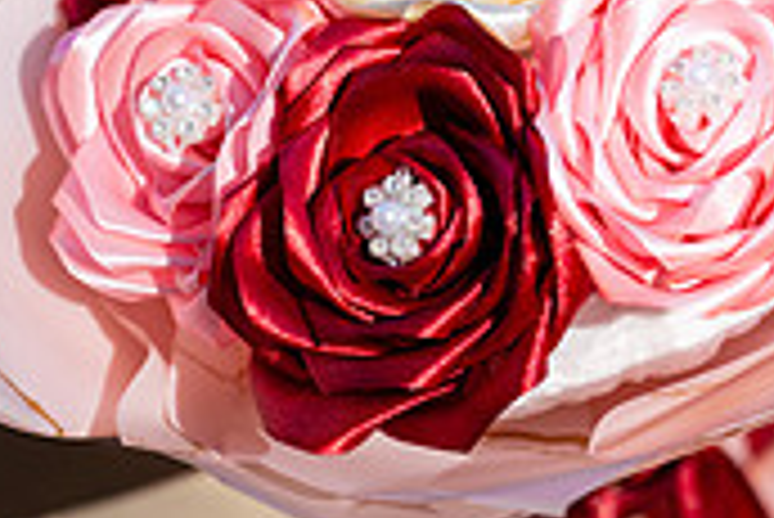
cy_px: -171
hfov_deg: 11.2
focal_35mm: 183
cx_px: 500
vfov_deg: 7.4
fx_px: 3938
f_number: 2.8
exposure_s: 1/1000
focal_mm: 70
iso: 100
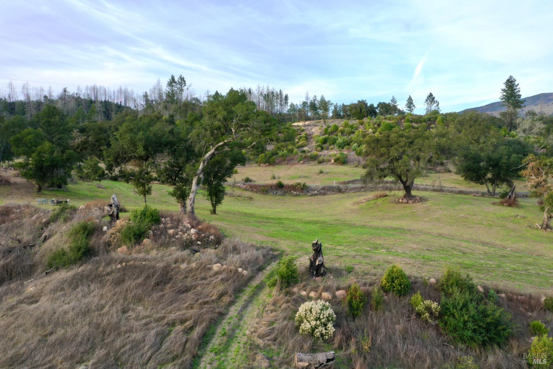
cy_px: 184
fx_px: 430
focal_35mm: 28
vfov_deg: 46.4
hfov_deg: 65.5
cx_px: 276
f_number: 6.3
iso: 100
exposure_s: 1/60
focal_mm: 10.26
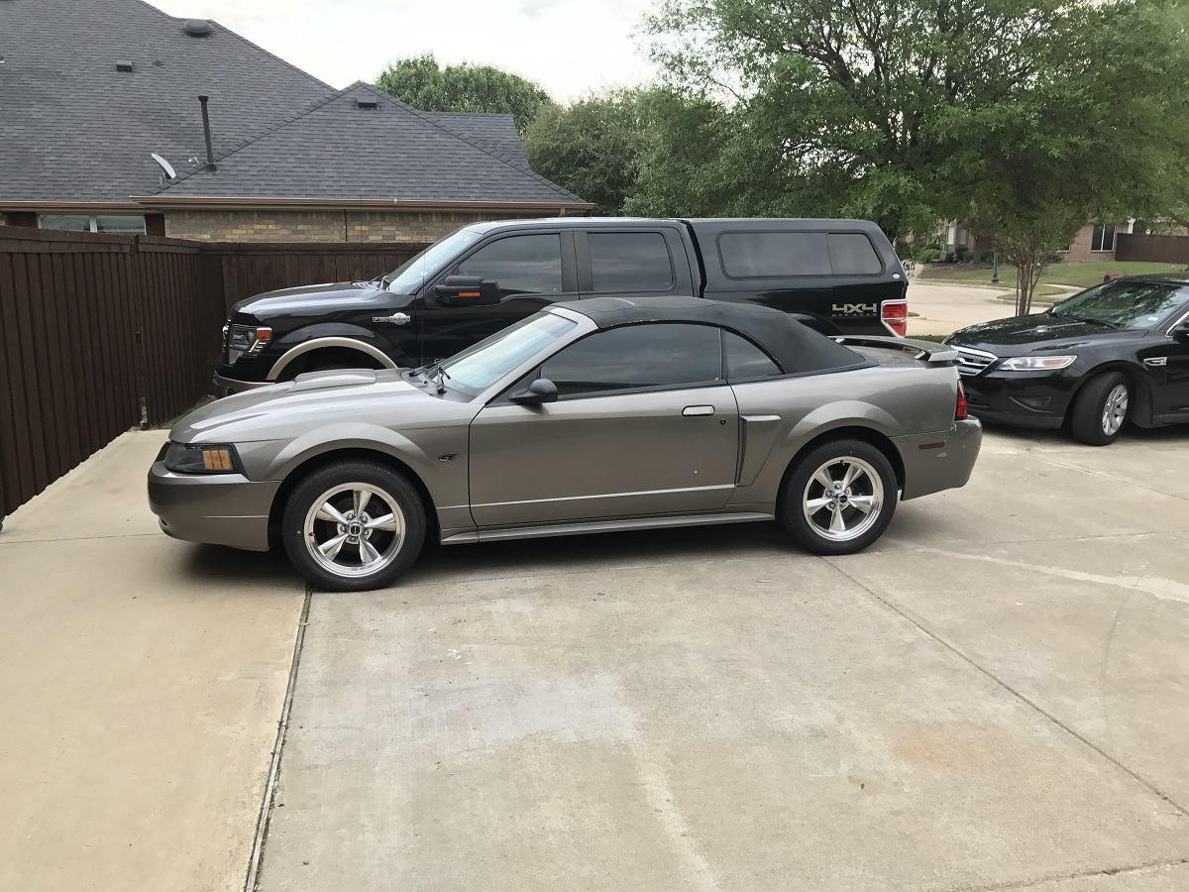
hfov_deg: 63.4
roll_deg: -1.8
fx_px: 962
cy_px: 446
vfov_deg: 49.7
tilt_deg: -11.6
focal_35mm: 28
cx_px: 594
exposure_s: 1/60
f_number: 1.8
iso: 32
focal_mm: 3.99
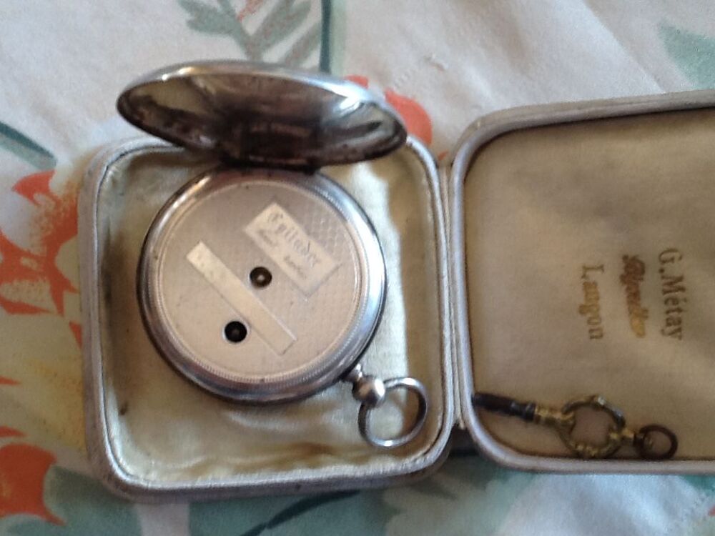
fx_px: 909
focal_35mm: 44
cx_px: 358
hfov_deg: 42.9
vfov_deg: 32.9
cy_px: 268
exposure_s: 1/30
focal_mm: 2.03
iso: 50
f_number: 2.4
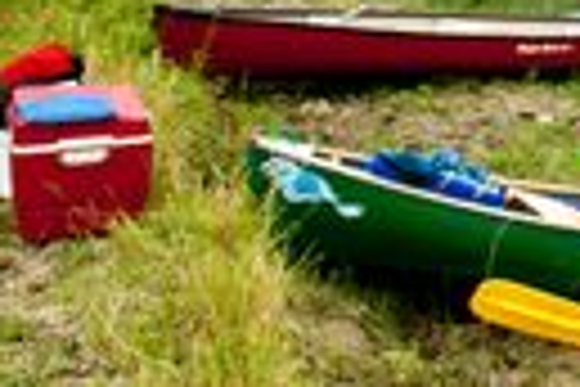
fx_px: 1273
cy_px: -130
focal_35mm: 79
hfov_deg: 19.1
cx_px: 1061
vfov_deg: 16.3
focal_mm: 17
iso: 400
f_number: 16
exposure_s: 1/100
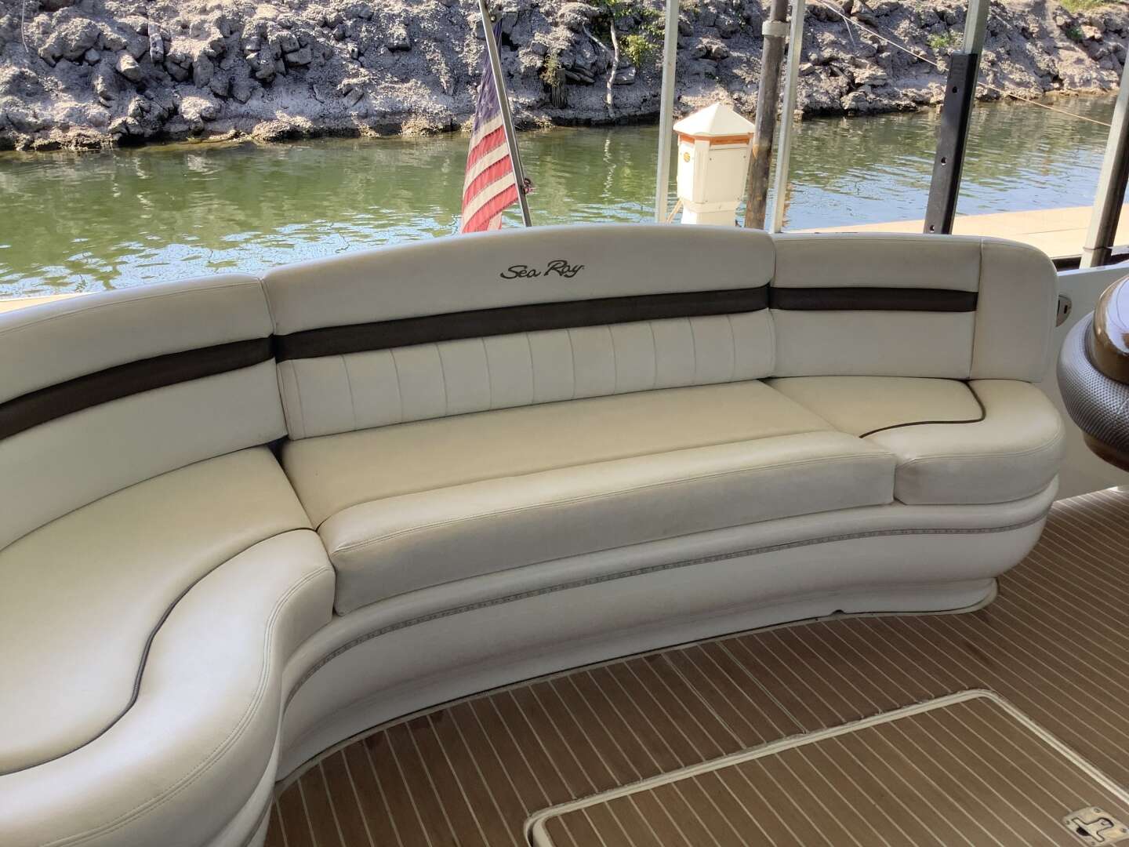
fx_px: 1011
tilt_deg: -23.7
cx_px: 564
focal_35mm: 31
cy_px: 424
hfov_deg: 58.4
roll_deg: -1.1
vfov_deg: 45.4
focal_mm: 3.3
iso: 25
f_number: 2.4
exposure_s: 1/210
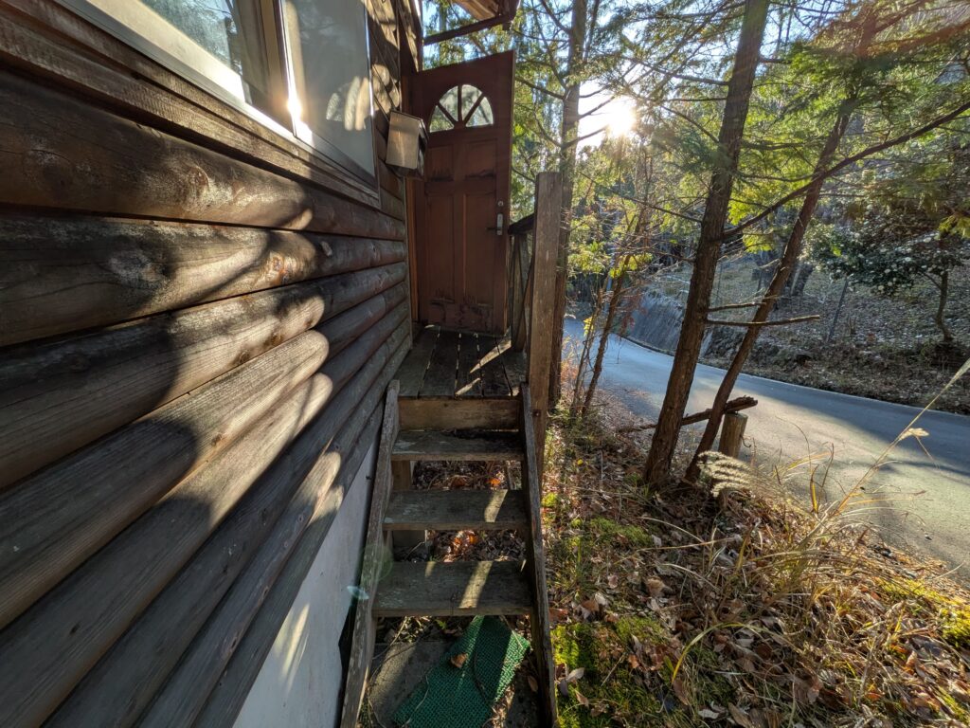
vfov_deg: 85.7
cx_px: 485
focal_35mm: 14
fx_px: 392
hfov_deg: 102.1
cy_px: 364
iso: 44
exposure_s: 1/668
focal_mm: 1.83
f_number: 2.2
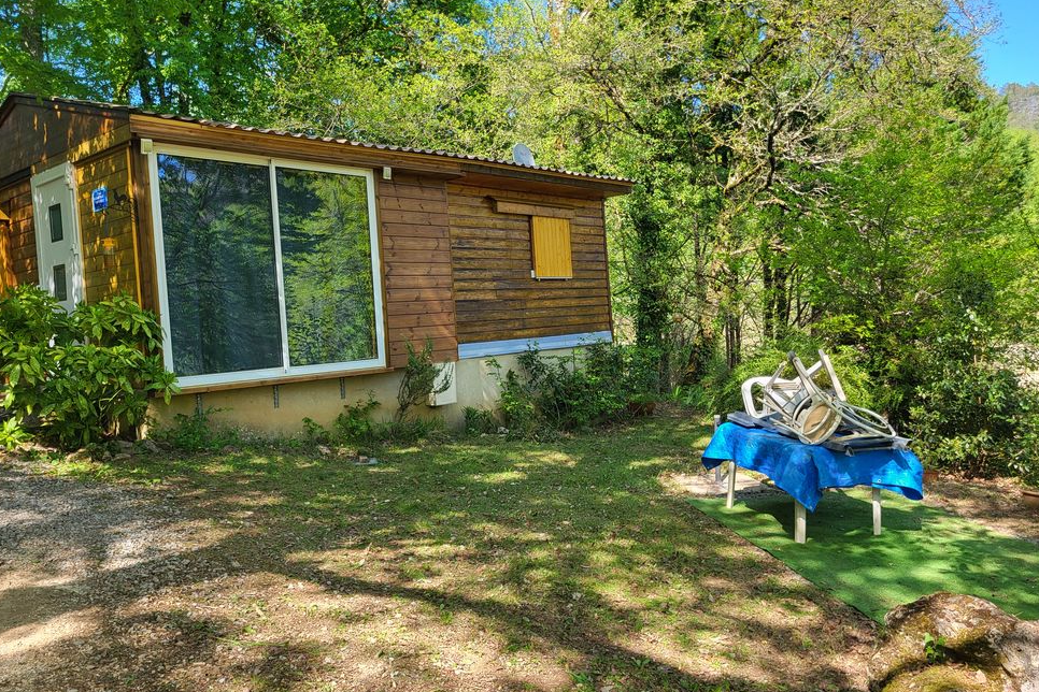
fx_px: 808
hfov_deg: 65.5
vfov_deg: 46.4
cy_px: 344
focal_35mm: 28
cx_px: 530
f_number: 1.8
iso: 40
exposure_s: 1/395
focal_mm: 5.4
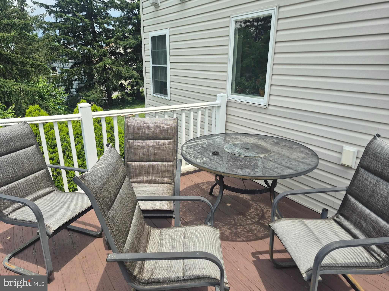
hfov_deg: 73.9
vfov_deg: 58.9
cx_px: 194
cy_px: 146
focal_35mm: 23
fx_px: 258
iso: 25
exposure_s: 1/890
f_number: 1.8
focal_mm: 5.4
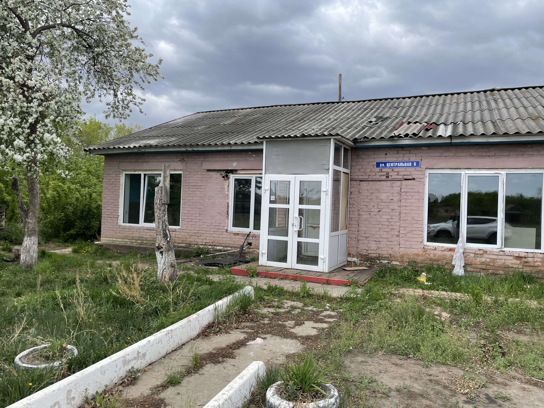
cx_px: 272
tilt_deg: +1.2
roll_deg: -2.2
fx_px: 409
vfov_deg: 53.1
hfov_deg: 67.3
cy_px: 204
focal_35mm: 26
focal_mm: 4.2
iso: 32
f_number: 1.6
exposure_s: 1/1742
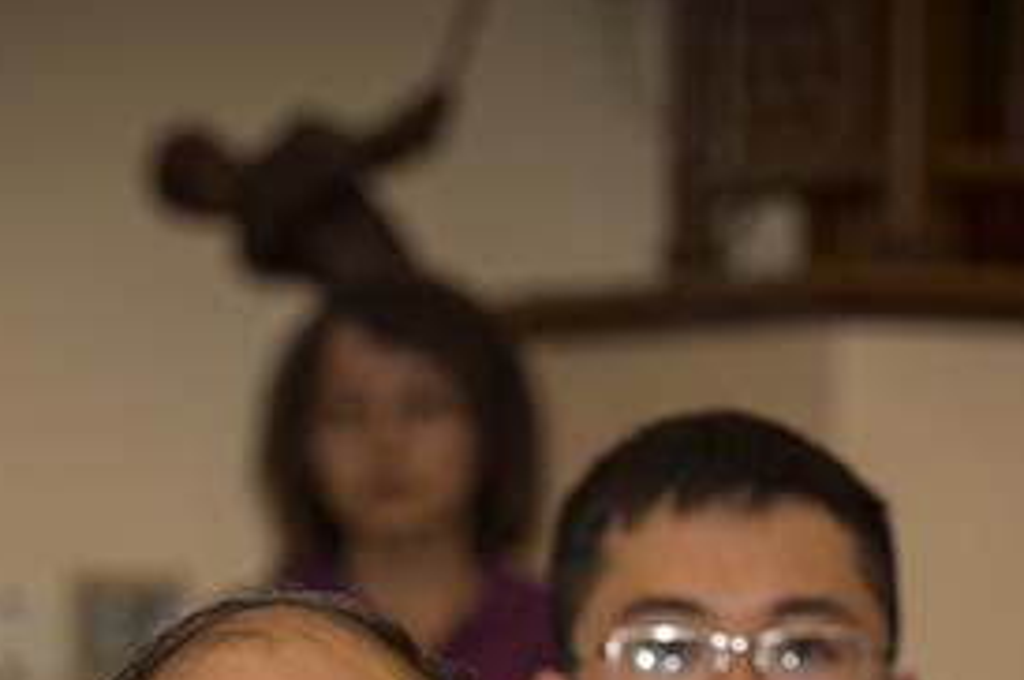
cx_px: 512
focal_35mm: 386
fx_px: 10966
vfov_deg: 3.5
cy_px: 1179
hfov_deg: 5.3
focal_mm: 110
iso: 400
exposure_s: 1/60
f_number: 4.5
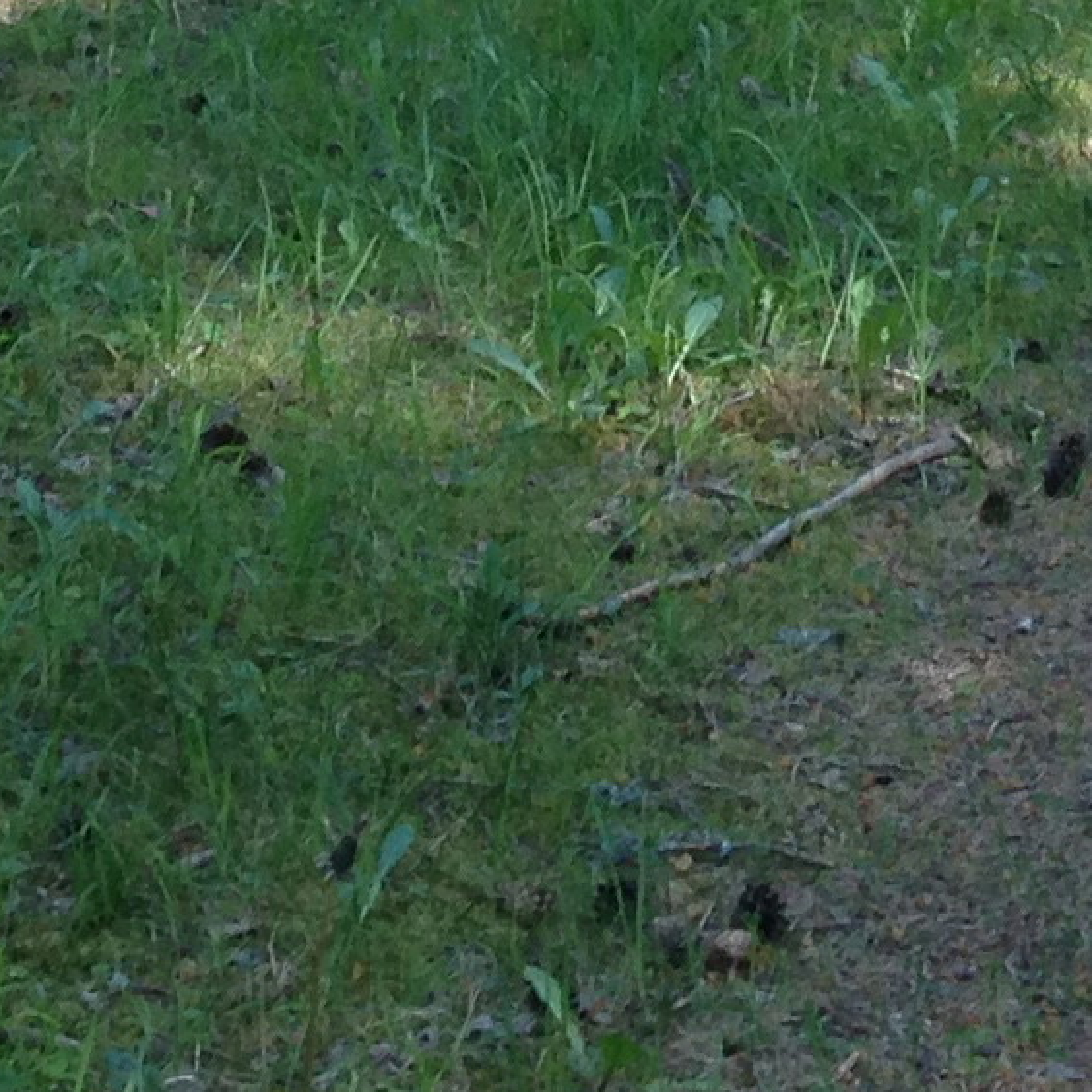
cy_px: -1197
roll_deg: +1.1
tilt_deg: -1.4
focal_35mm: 169
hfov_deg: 10.3
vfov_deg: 9.6
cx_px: 813
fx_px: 6032
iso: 64
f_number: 2.4
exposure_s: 1/120
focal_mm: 4.12
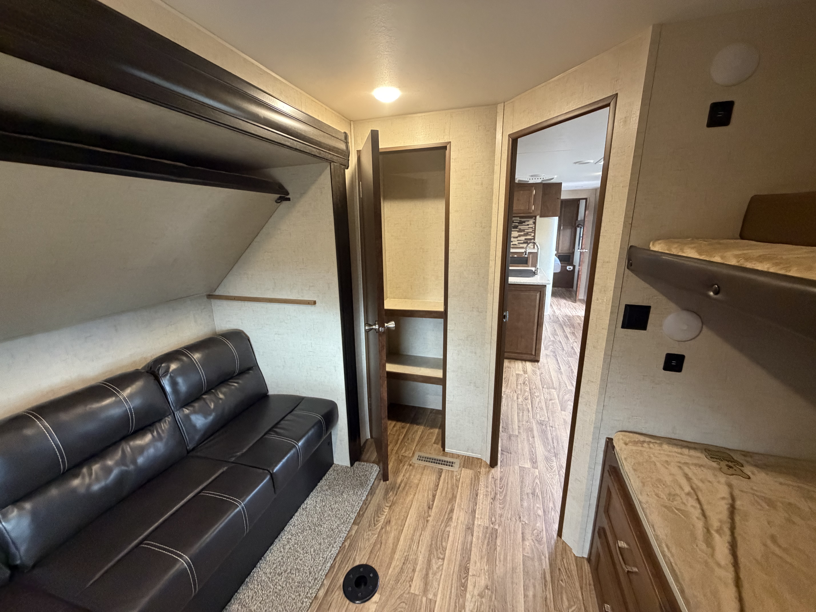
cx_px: 408
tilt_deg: -14.1
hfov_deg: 102.1
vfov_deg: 85.7
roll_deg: +1.8
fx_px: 330
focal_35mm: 14
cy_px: 306
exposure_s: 1/60
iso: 640
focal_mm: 2.22
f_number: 2.2
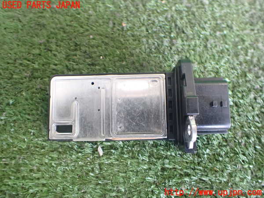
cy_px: 99
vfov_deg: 46.8
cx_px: 132
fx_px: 229
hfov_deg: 60.0
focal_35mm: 30
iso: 800
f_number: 2.3
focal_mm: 5.4
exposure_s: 1/80
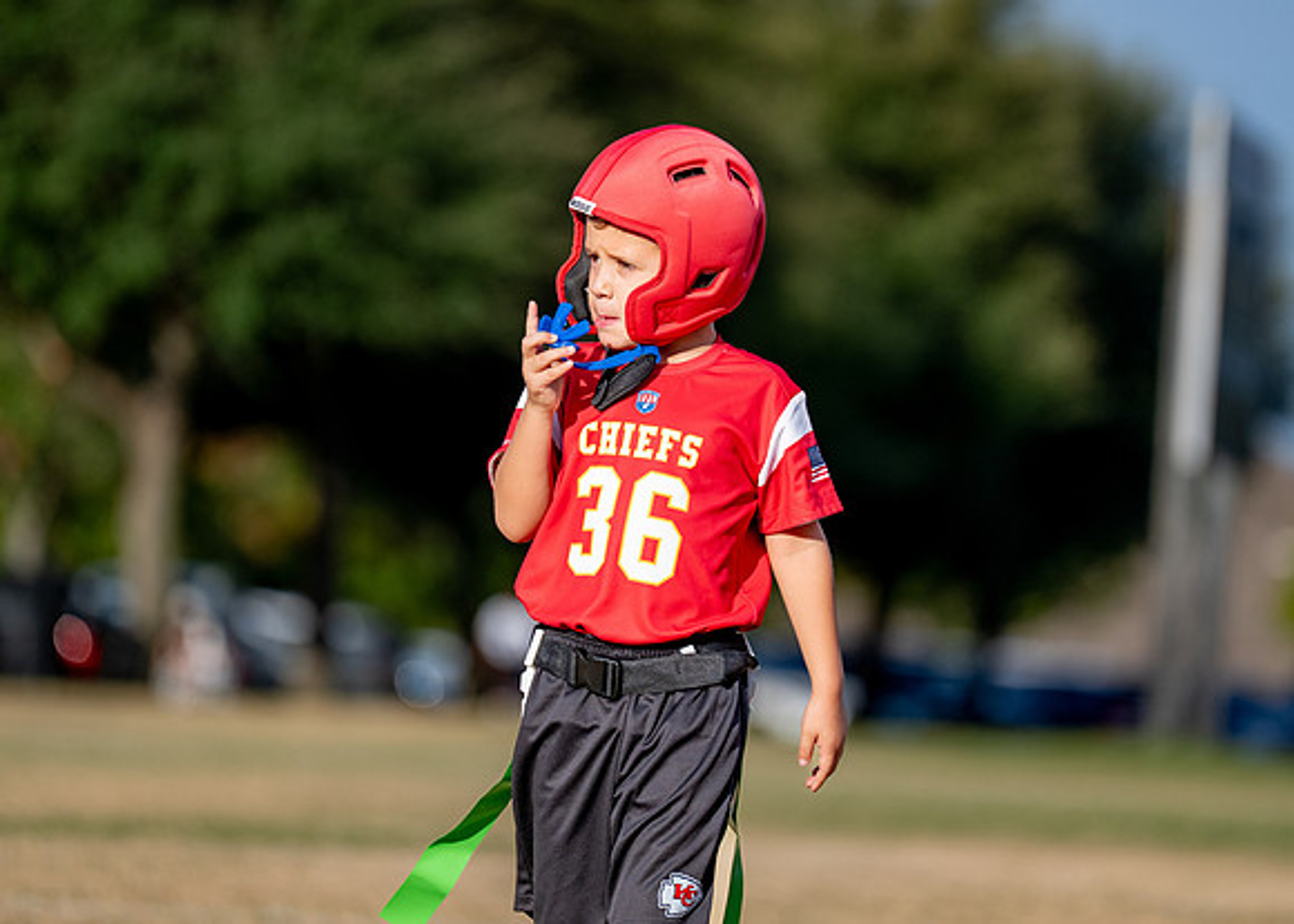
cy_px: 413
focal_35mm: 280
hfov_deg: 7.2
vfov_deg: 5.1
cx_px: 663
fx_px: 10288
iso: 250
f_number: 2.8
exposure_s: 1/5000
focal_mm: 200
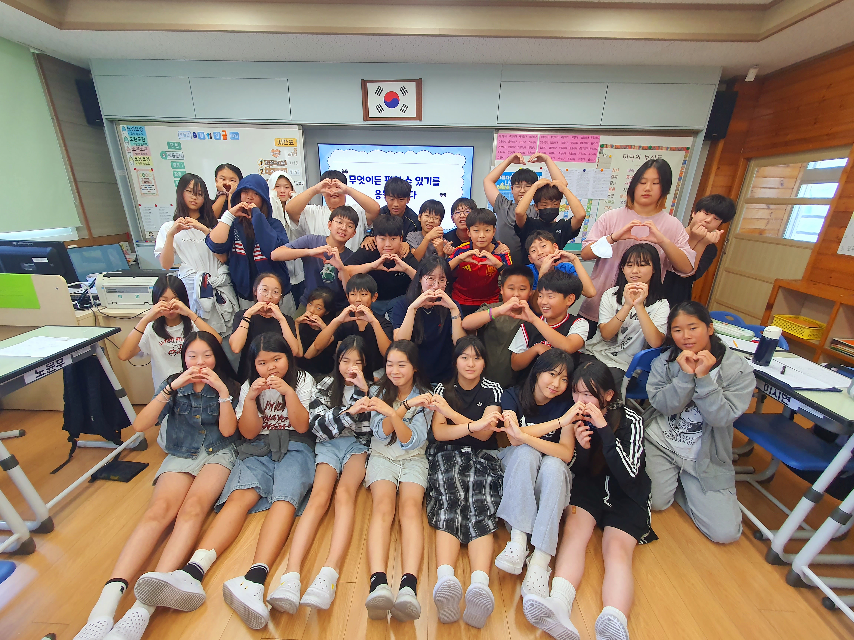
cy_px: 320
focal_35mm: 13
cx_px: 427
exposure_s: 1/60.2
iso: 125
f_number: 2.2
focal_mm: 1.8
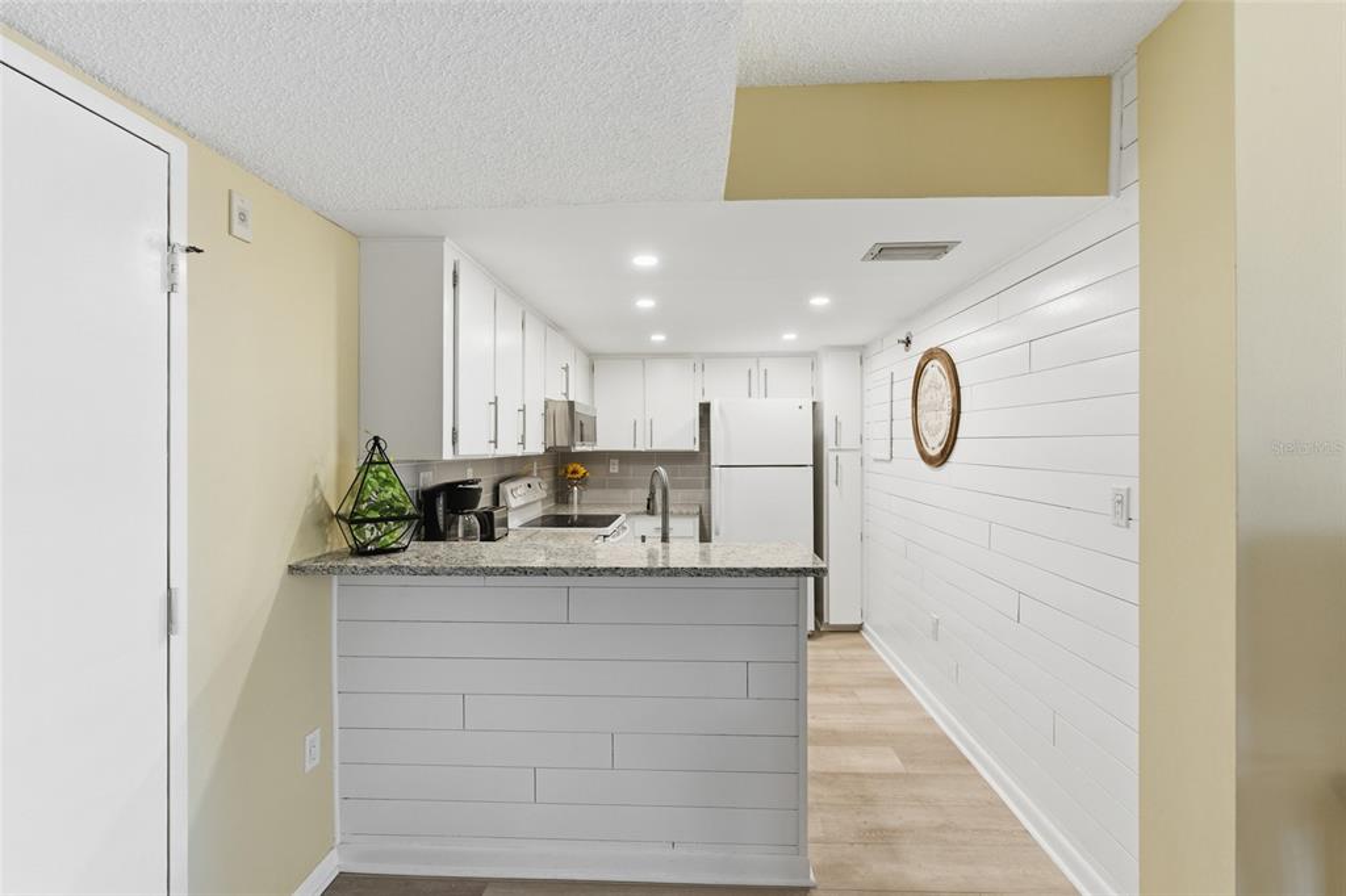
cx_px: 673
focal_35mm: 16
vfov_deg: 73.7
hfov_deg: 96.8
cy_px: 448
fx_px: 598
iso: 400
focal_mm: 16
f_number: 9
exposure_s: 1/60
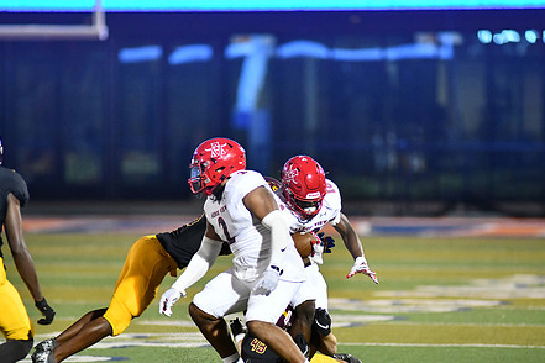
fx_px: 5979
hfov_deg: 5.2
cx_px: 290
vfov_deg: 3.5
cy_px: 236
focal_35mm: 395
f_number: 2.8
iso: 5600
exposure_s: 1/1250
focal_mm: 300
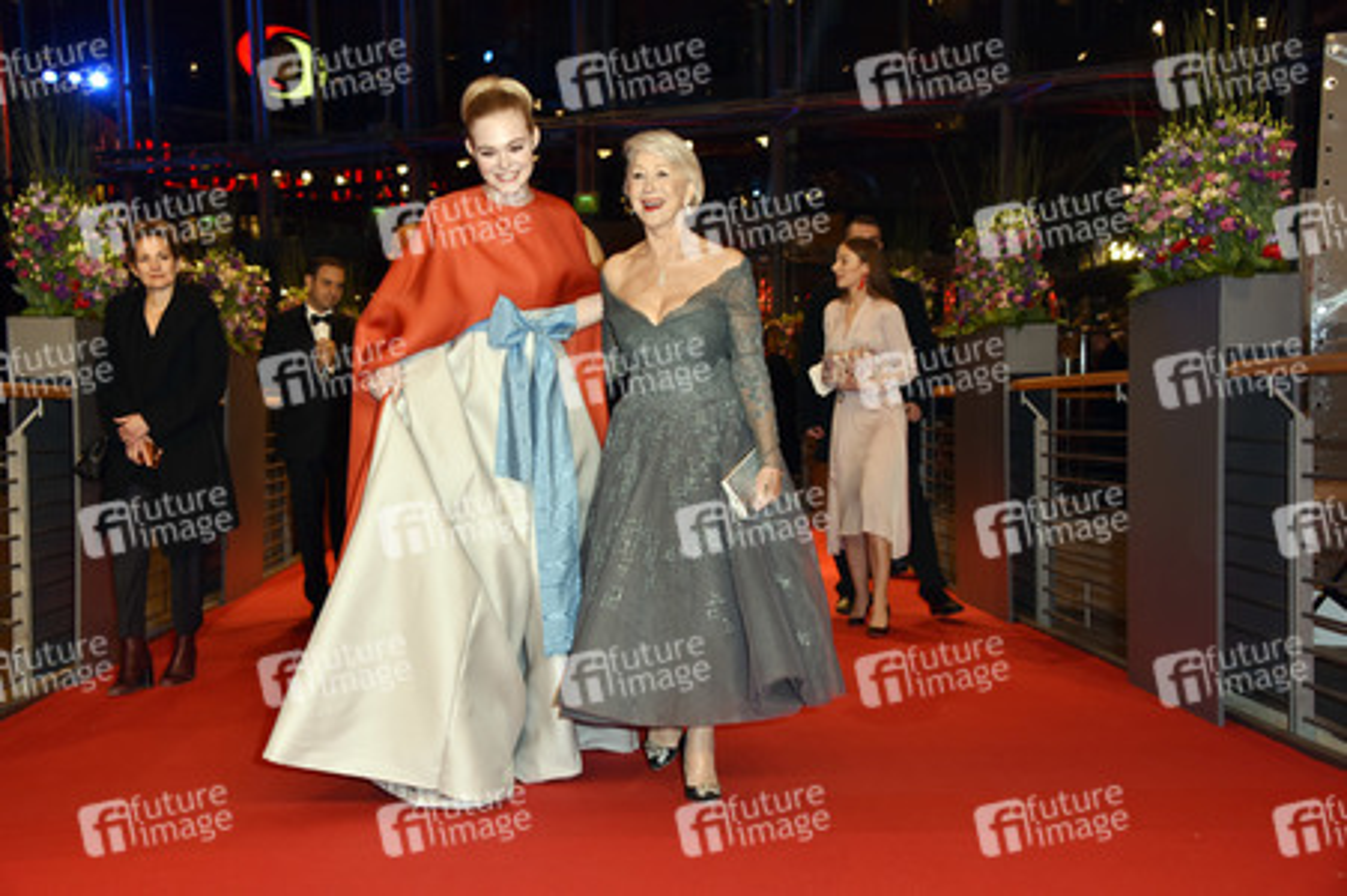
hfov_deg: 41.1
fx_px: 1795
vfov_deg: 28.0
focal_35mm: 48
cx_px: 674
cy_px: 448
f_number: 5.6
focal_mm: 48
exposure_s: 1/125
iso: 640
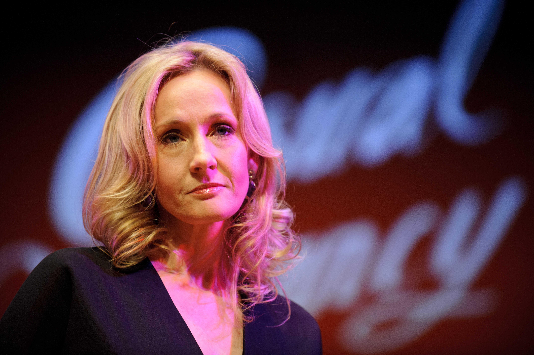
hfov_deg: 10.3
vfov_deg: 6.9
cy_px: 178
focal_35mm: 200
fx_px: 2965
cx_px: 267
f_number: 2.8
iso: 1600
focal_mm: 200
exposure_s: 1/250
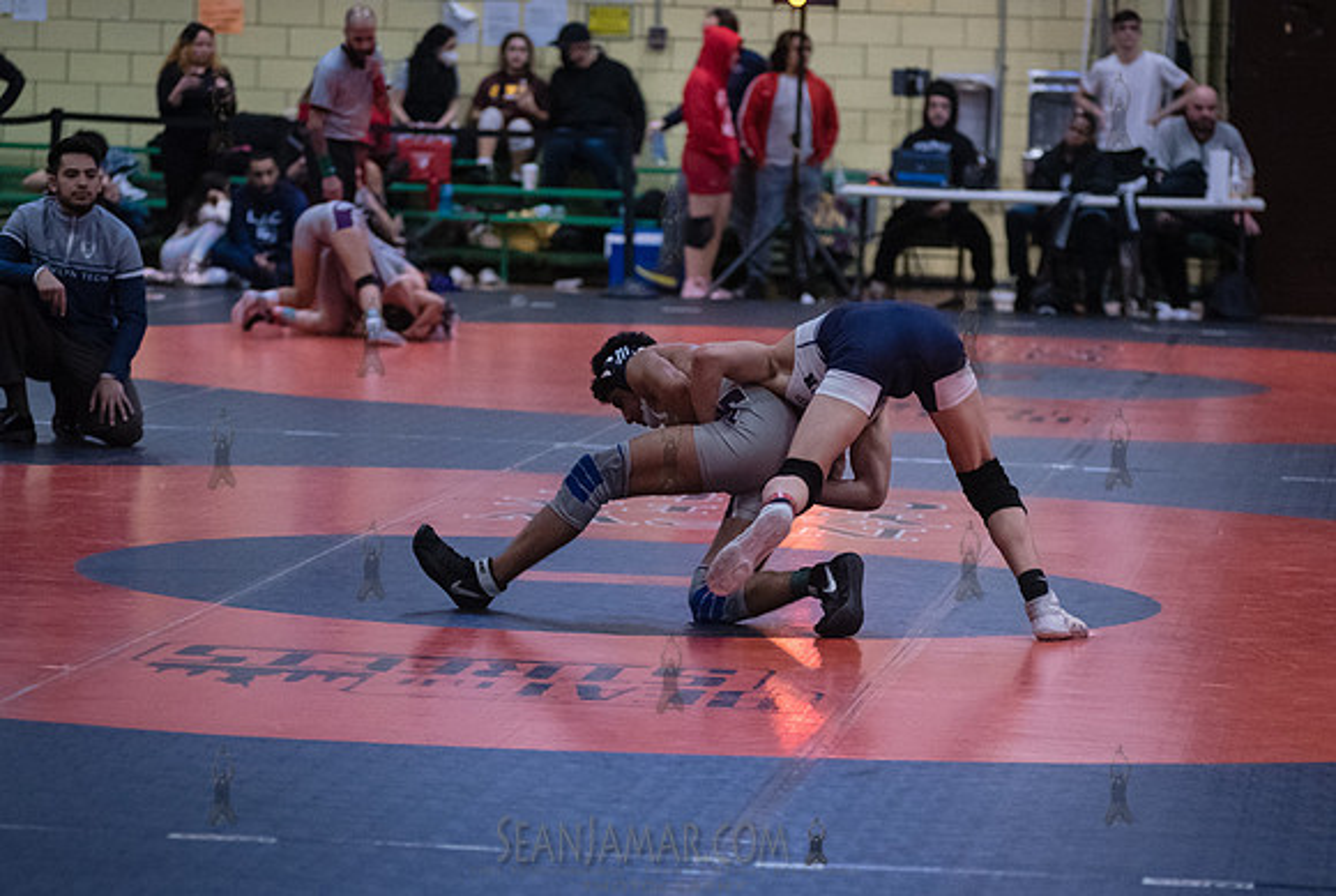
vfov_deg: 8.2
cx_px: 665
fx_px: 6259
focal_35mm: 168
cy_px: 448
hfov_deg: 12.2
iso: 8000
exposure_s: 1/640
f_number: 3.5
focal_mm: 135
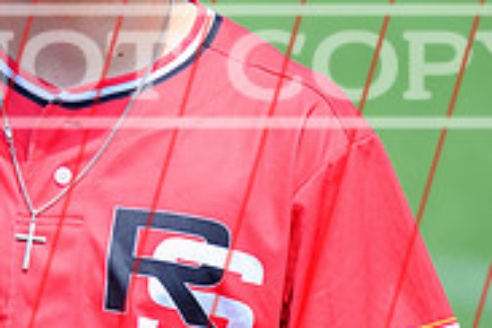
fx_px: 11192
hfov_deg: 2.5
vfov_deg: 1.7
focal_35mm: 819
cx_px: 152
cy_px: 170
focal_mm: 200
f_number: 2.8
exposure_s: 1/400
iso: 64
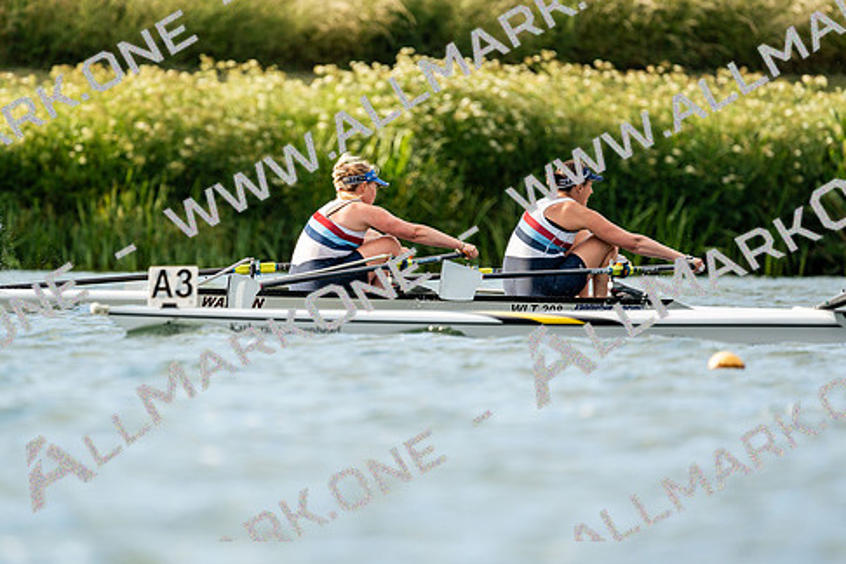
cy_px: 243
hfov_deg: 2.9
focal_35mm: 716
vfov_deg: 1.9
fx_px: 16825
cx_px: 379
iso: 400
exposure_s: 1/2000
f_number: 6.3
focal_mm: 600
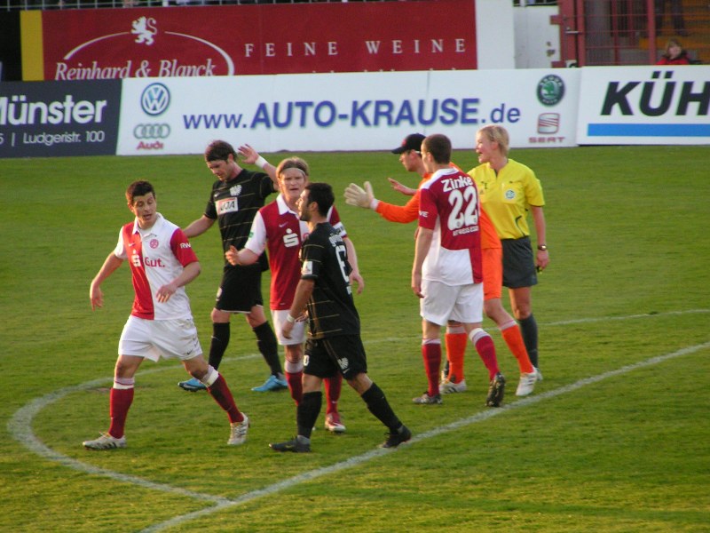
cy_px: 266
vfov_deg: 3.9
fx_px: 7794
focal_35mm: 380
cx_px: 355
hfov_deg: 5.2
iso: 200
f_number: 3.5
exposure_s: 1/250
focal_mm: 58
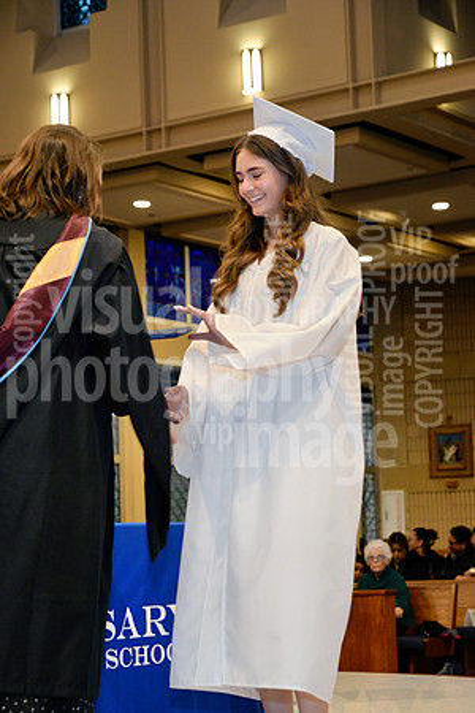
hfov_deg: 16.1
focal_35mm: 85
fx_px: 1682
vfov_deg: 23.9
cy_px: 356
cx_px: 238
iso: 2500
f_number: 6.3
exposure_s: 1/80
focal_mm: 85
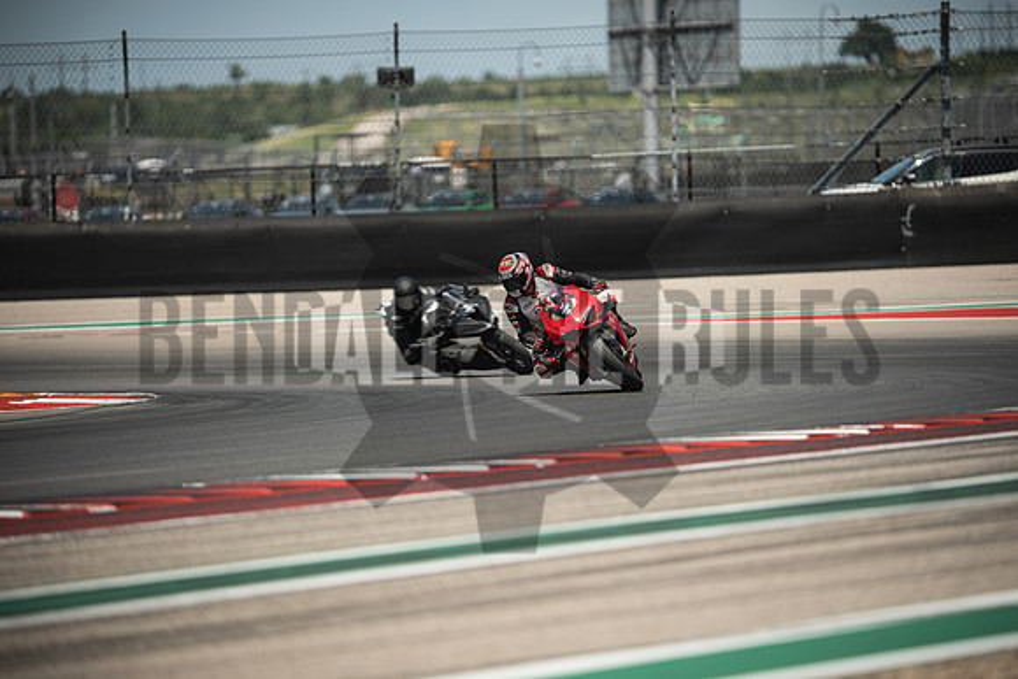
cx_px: 509
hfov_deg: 6.9
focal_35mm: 300
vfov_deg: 4.6
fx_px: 8485
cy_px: 340
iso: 160
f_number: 2
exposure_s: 1/250
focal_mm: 200
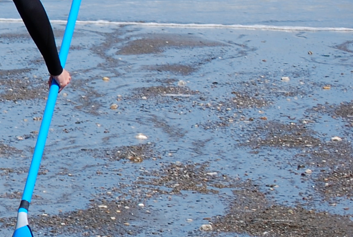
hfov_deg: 5.2
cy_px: -35
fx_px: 3764
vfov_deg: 3.6
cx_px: -442
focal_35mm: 383
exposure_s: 1/250
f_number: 8
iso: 100
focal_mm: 55
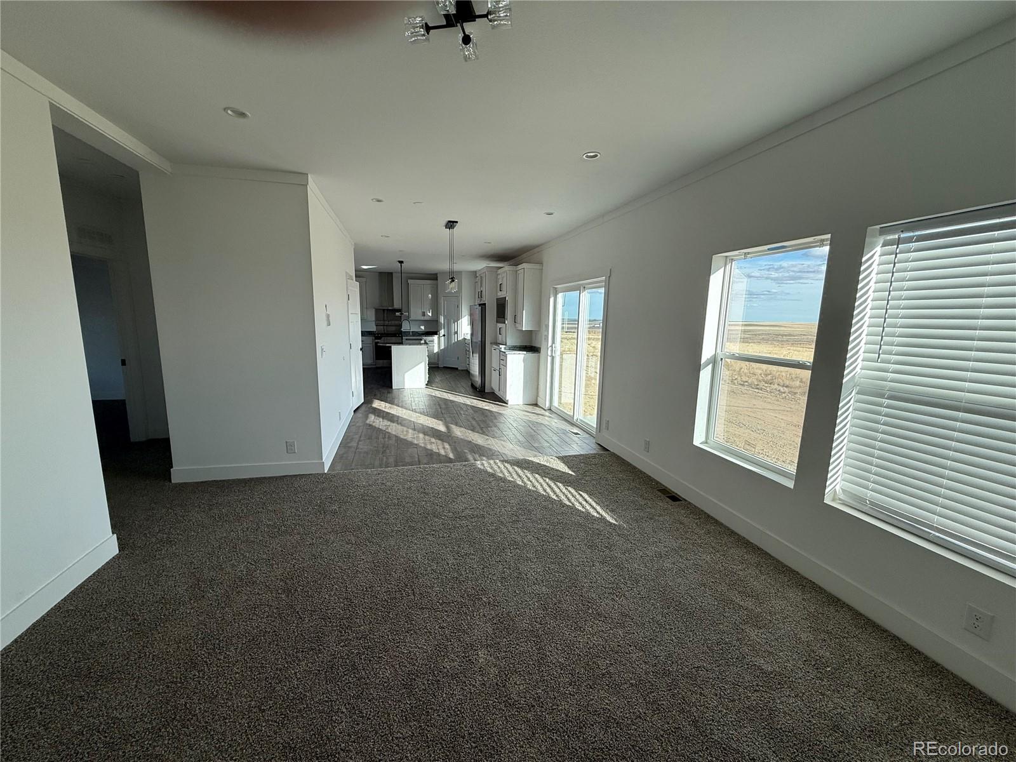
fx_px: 411
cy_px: 381
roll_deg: -1.7
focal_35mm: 14
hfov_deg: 102.1
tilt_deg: -9.0
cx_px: 508
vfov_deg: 85.7
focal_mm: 2.22
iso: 64
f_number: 2.2
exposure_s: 1/353
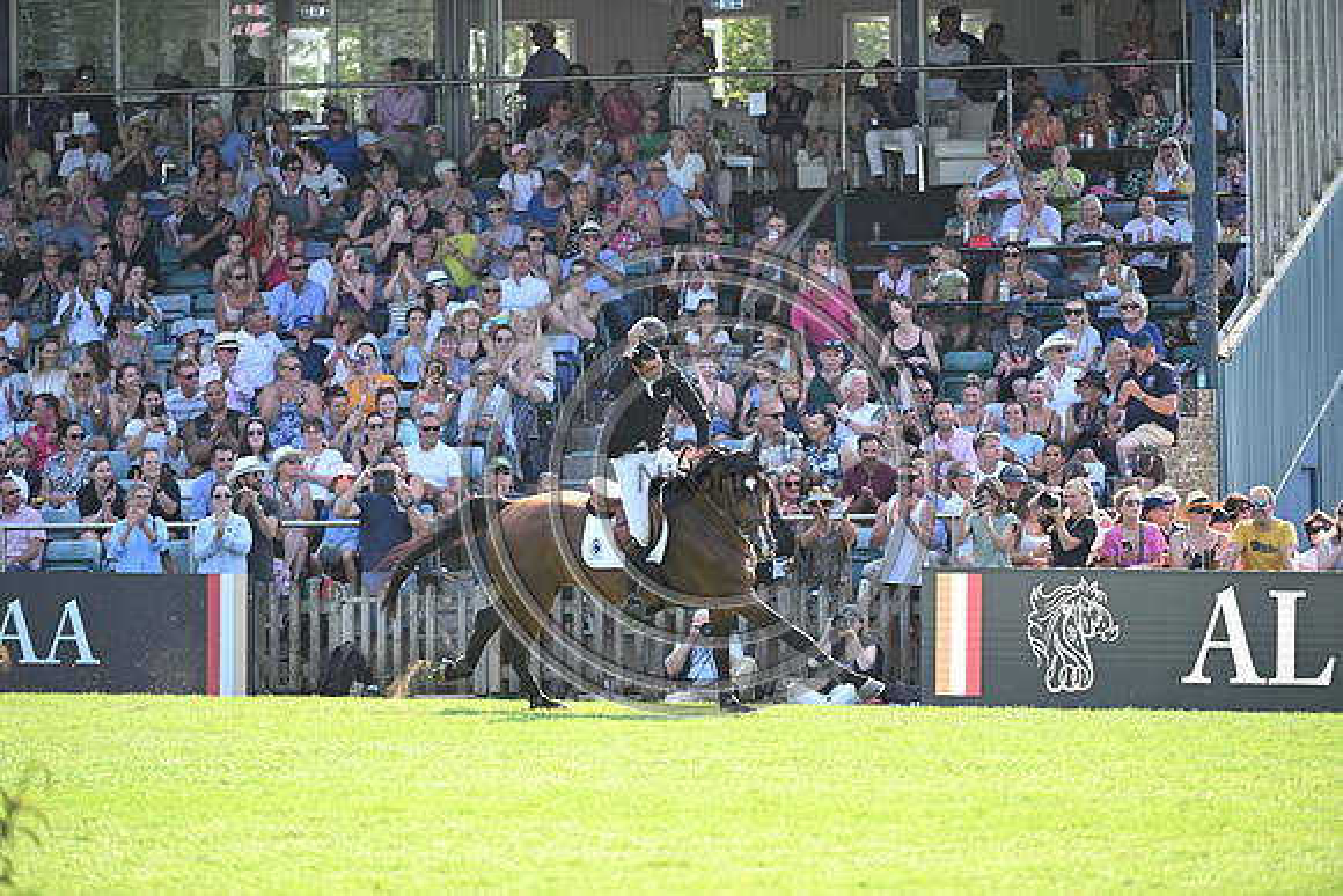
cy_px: 448
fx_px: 8955
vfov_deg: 5.7
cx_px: 672
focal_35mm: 240
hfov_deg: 8.6
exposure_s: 1/1250
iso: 900
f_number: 4.5
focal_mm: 240
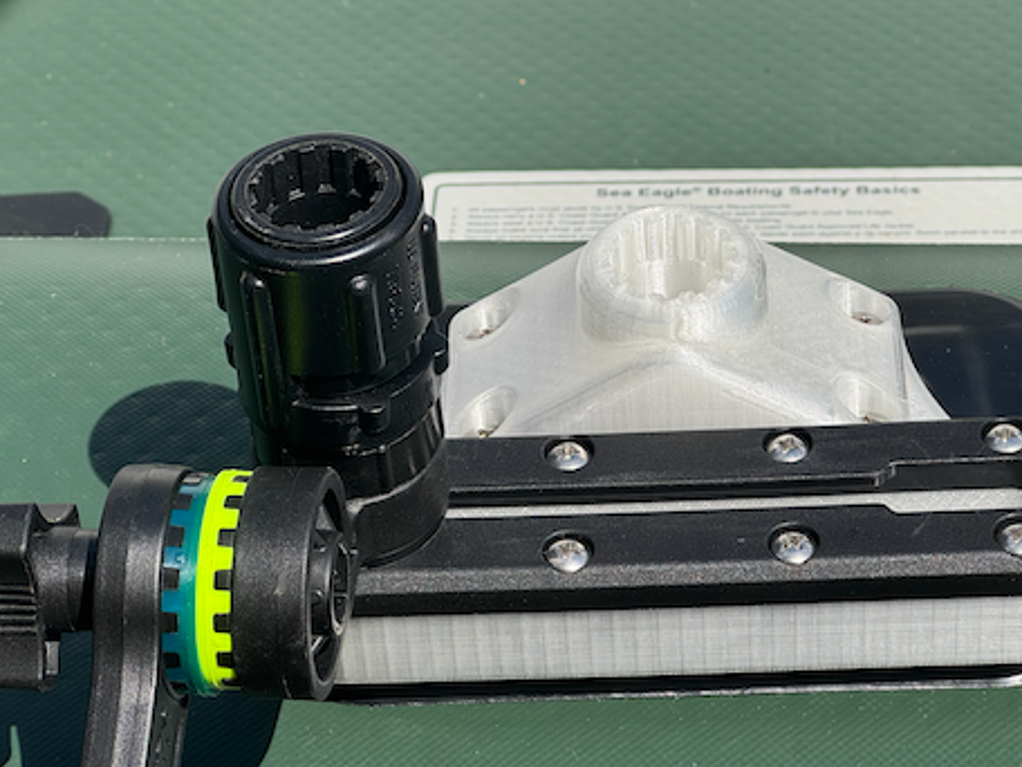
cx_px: 596
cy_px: 292
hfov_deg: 18.2
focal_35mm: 108
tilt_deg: -35.2
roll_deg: +4.0
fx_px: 3189
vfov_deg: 13.7
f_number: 2.8
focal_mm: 9
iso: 25
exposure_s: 1/769
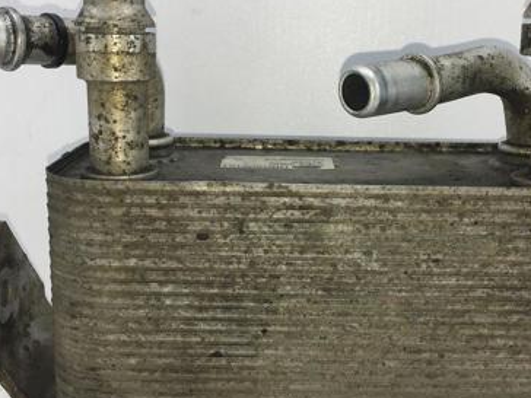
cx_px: 309
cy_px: 195
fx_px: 782
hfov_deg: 37.4
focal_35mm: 51
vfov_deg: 28.6
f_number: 2.2
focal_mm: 4.15
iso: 25
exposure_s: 1/227
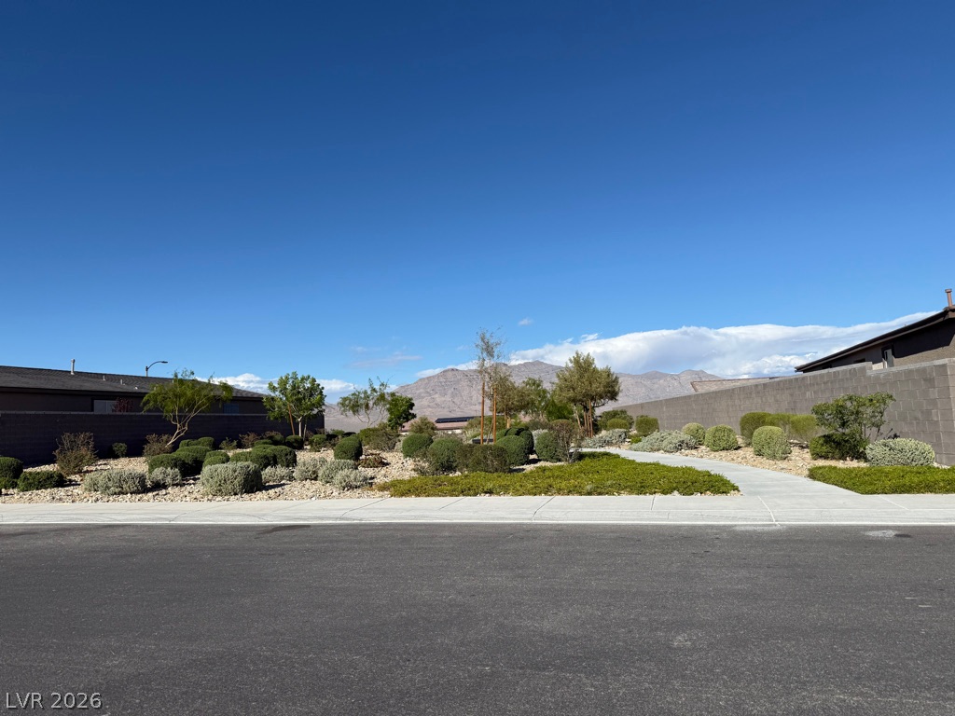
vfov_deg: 56.8
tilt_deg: +5.8
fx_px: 662
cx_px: 478
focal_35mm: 24
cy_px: 358
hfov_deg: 71.6
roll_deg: +2.8
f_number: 1.78
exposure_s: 1/7353
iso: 80
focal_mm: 6.76
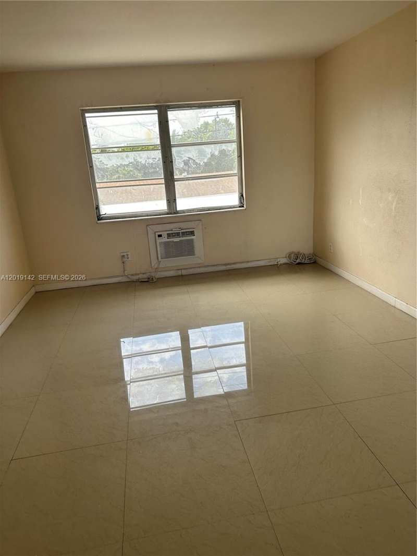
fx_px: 385
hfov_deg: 56.8
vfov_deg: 71.6
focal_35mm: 24
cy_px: 278
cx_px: 208
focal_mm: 6.86
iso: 80
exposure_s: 1/347
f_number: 1.78
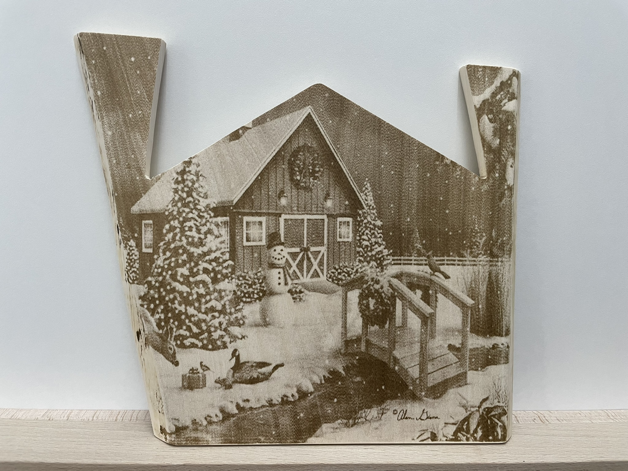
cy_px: 236
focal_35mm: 26
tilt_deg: -10.4
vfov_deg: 53.1
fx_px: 472
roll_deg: -0.7
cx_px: 314
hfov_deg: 67.3
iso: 100
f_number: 1.6
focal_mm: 4.2
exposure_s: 1/50
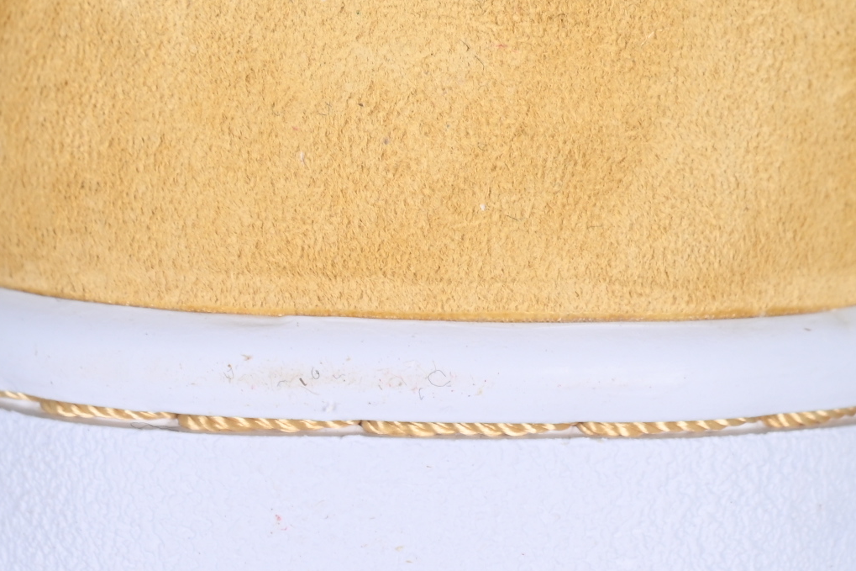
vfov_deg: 6.7
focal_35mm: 205
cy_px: -83
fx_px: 4873
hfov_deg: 10.0
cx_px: 407
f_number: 7.1
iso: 160
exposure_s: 1/80
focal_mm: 50
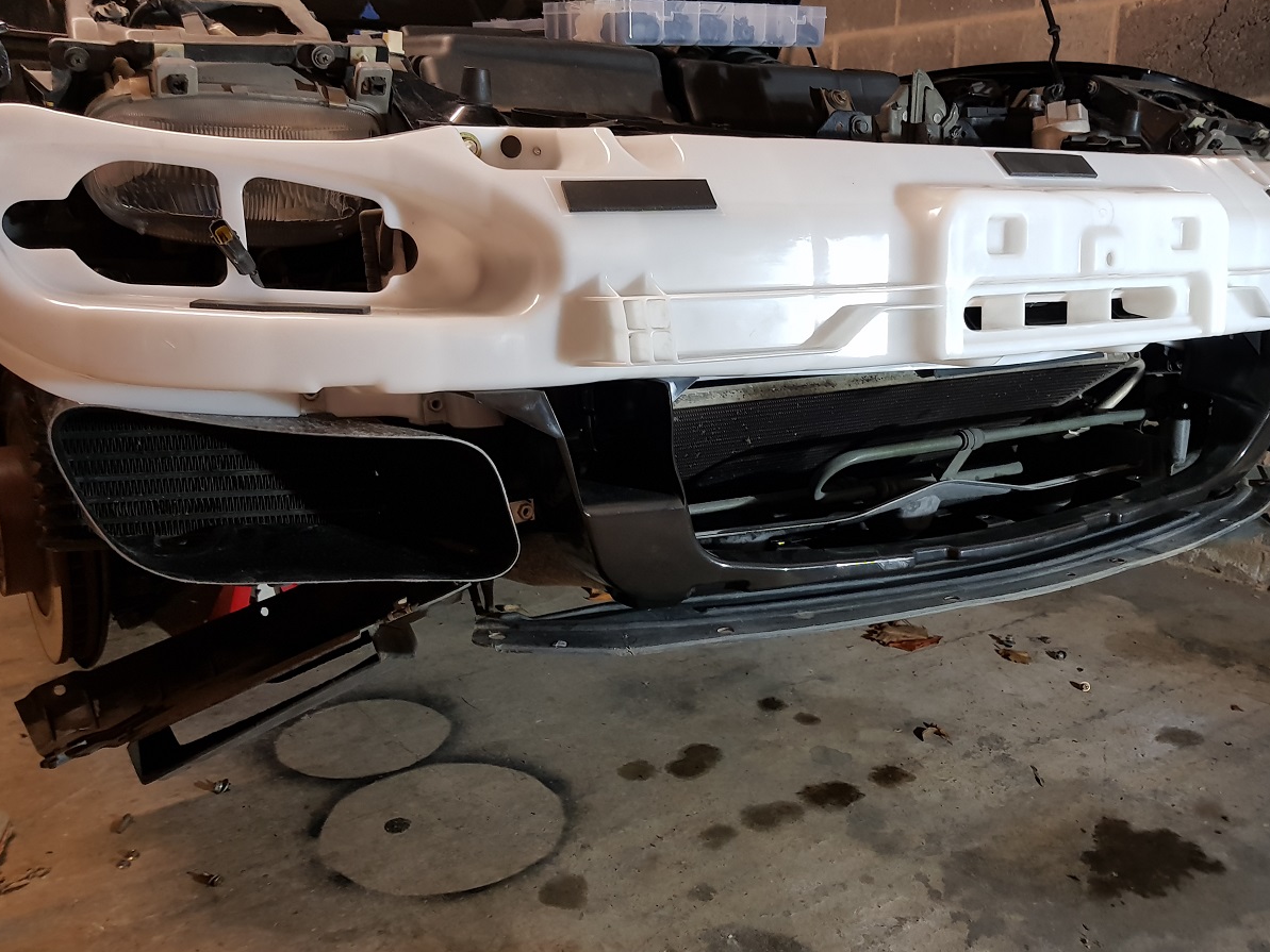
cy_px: 463
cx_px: 700
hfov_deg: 61.5
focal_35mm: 29
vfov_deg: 48.2
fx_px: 1064
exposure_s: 1/33
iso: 200
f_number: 1.7
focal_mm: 4.2
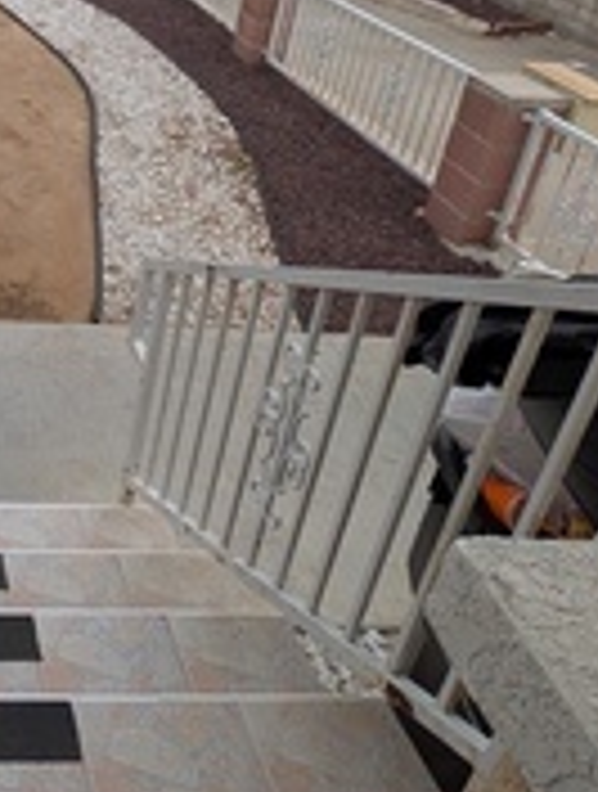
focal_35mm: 34
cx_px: -139
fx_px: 779
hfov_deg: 33.3
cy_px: 72
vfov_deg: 48.0
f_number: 1.95
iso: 41
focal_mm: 2.23
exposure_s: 1/1088
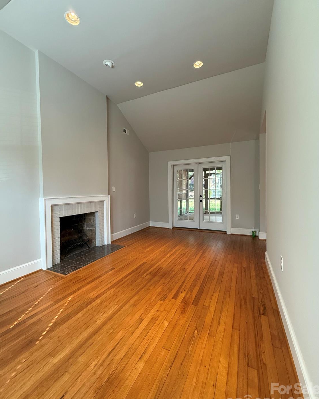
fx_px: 177
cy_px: 195
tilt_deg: -0.4
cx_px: 158
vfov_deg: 96.8
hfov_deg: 84.0
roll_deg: +1.0
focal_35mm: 15
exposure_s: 1/120
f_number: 2.2
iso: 250
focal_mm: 2.22
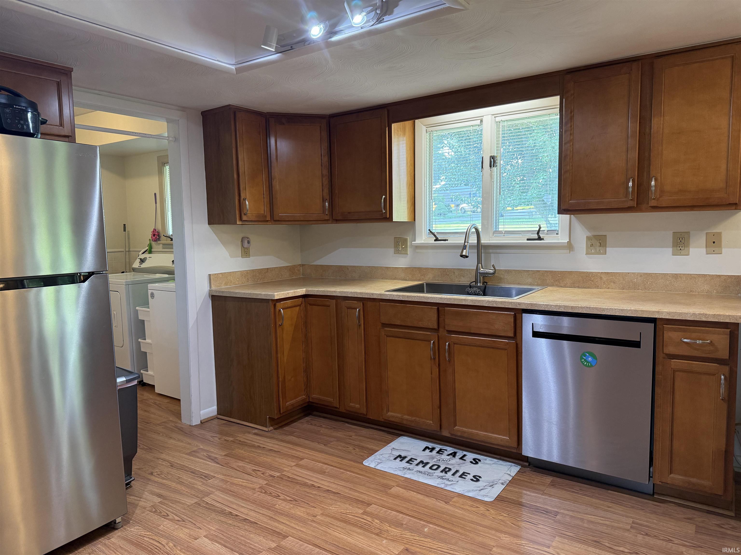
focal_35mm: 24
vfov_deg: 56.8
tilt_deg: -5.6
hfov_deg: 71.6
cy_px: 278
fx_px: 514
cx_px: 370
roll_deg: +1.5
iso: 250
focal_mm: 6.76
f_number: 1.78
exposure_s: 1/120
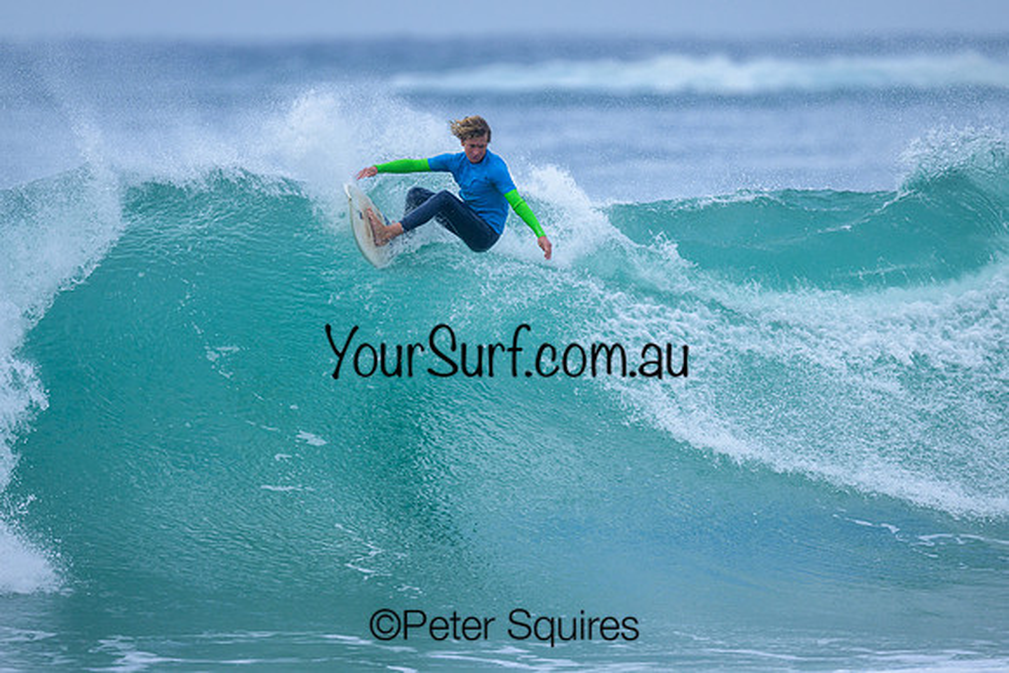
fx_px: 22426
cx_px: 504
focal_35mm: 800
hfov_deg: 2.6
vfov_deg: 1.7
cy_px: 336
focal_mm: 800
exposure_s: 1/2000
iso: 450
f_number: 6.3
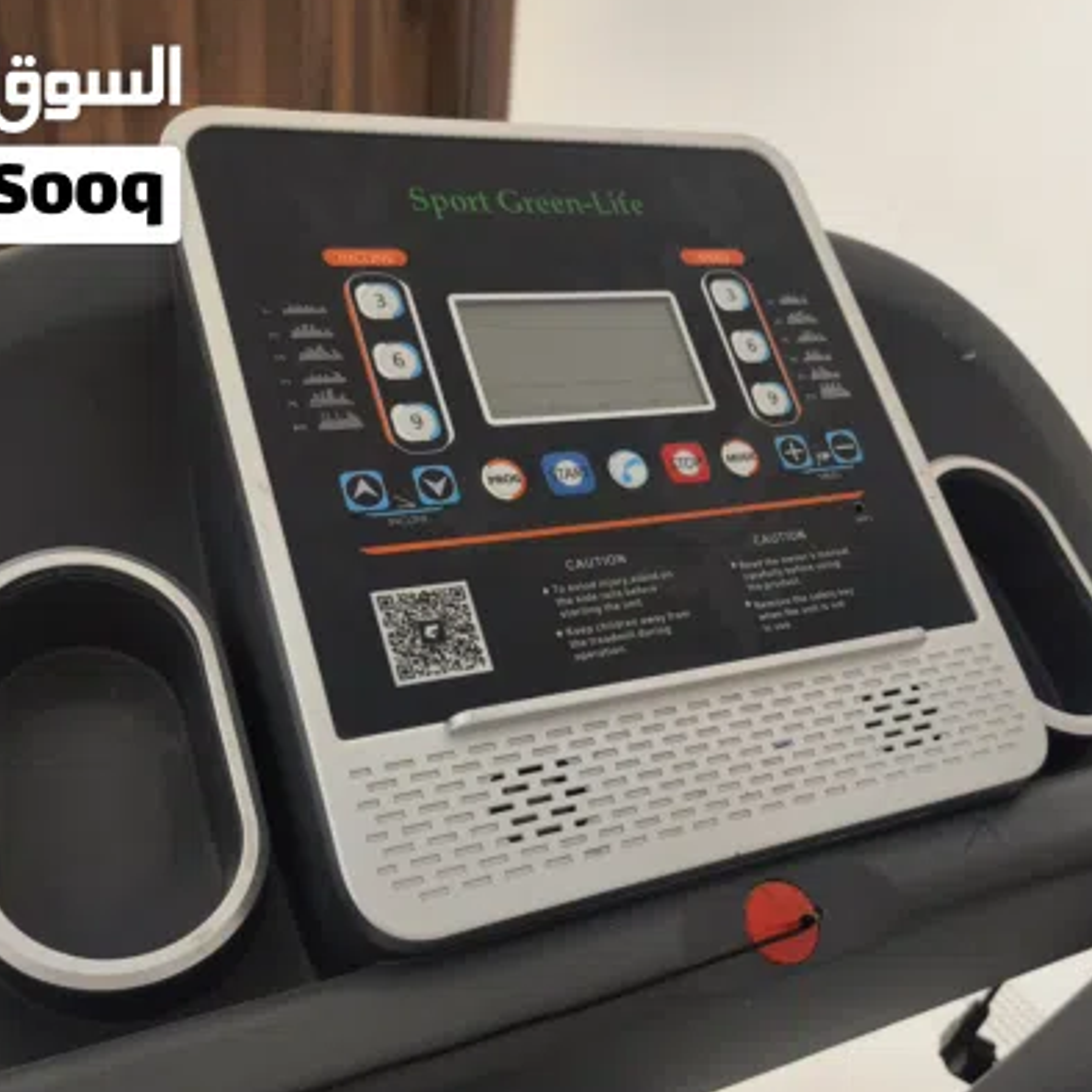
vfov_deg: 49.5
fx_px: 1178
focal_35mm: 33
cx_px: 599
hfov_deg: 49.7
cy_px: 643
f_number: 1.6
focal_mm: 6.57
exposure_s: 1/50
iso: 800
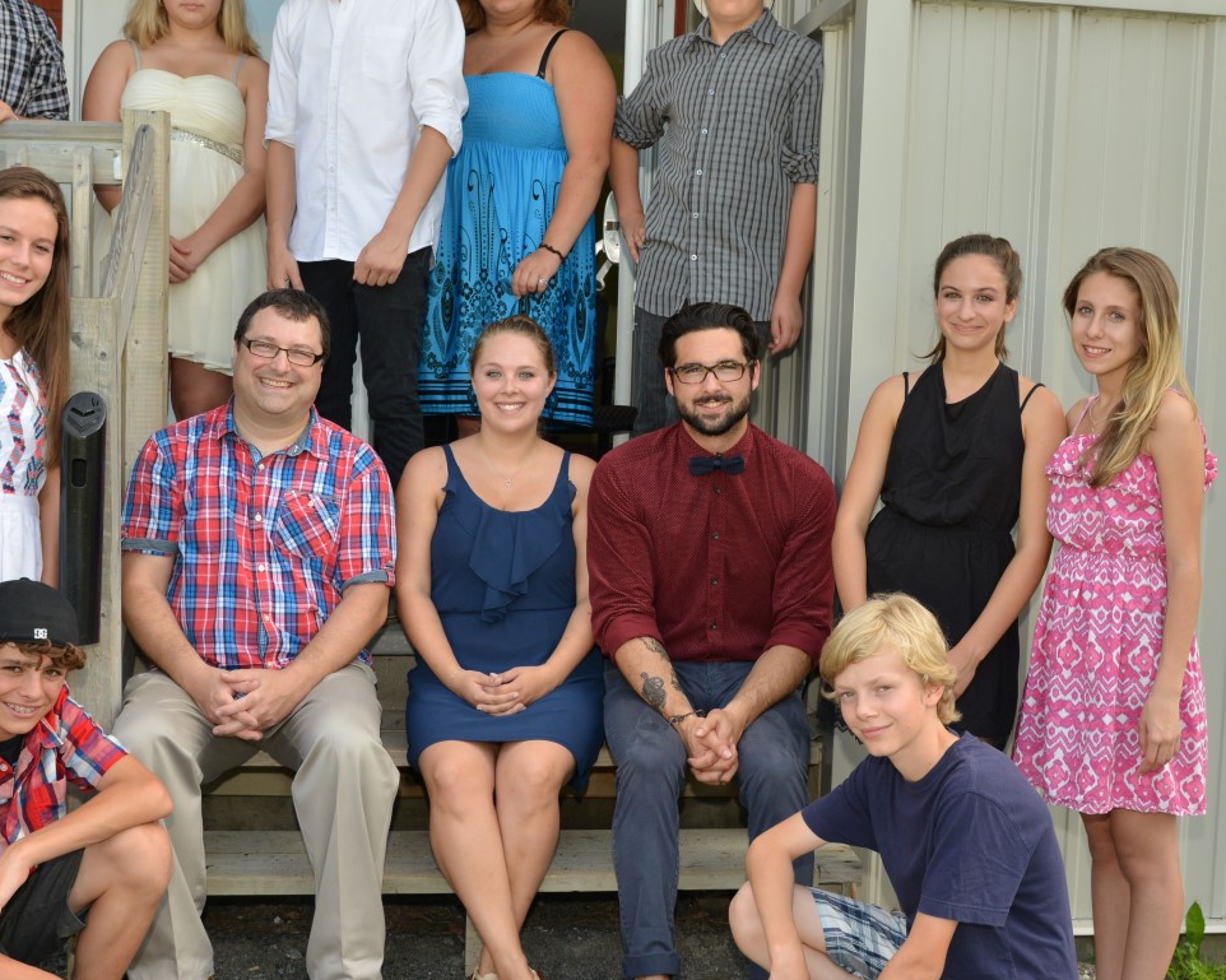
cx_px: 640
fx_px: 1777
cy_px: 483
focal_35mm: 49
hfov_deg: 38.0
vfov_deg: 30.8
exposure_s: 1/200
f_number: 7.1
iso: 400
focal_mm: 31
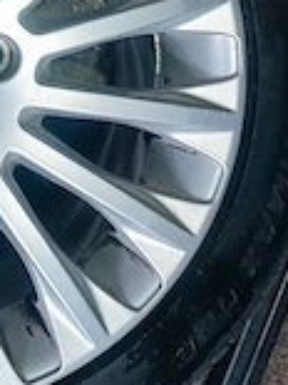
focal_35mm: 62
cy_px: 42
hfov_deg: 21.6
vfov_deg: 30.0
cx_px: -72
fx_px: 689
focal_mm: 5.31
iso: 1072
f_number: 1.7
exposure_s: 1/50
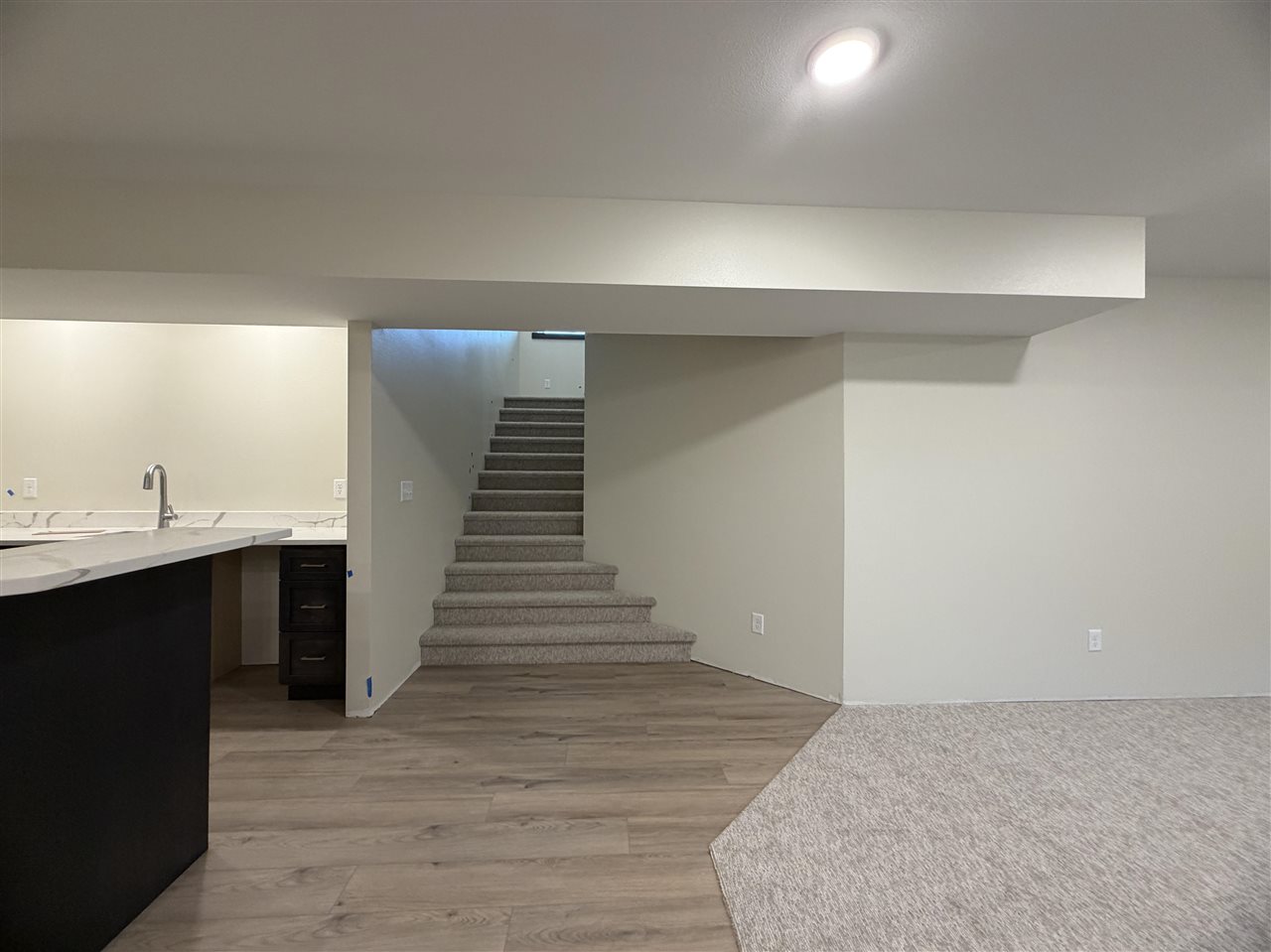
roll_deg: -0.8
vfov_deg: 85.6
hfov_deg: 102.1
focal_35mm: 14
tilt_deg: -0.5
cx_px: 636
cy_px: 476
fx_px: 514
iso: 200
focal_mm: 2.22
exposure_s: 1/60
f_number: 2.2
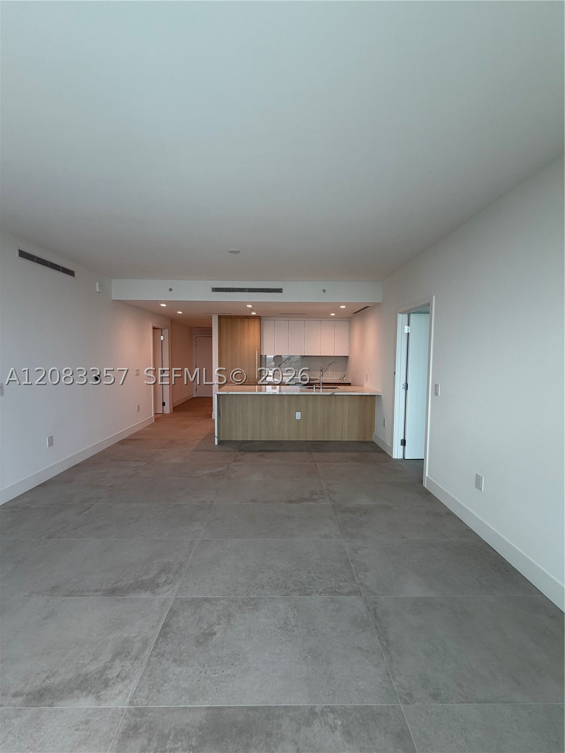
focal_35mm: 14
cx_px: 282
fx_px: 305
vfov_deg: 102.1
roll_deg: -1.0
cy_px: 376
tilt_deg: -2.7
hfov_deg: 85.7
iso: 50
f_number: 2.2
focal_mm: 2.22
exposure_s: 1/120
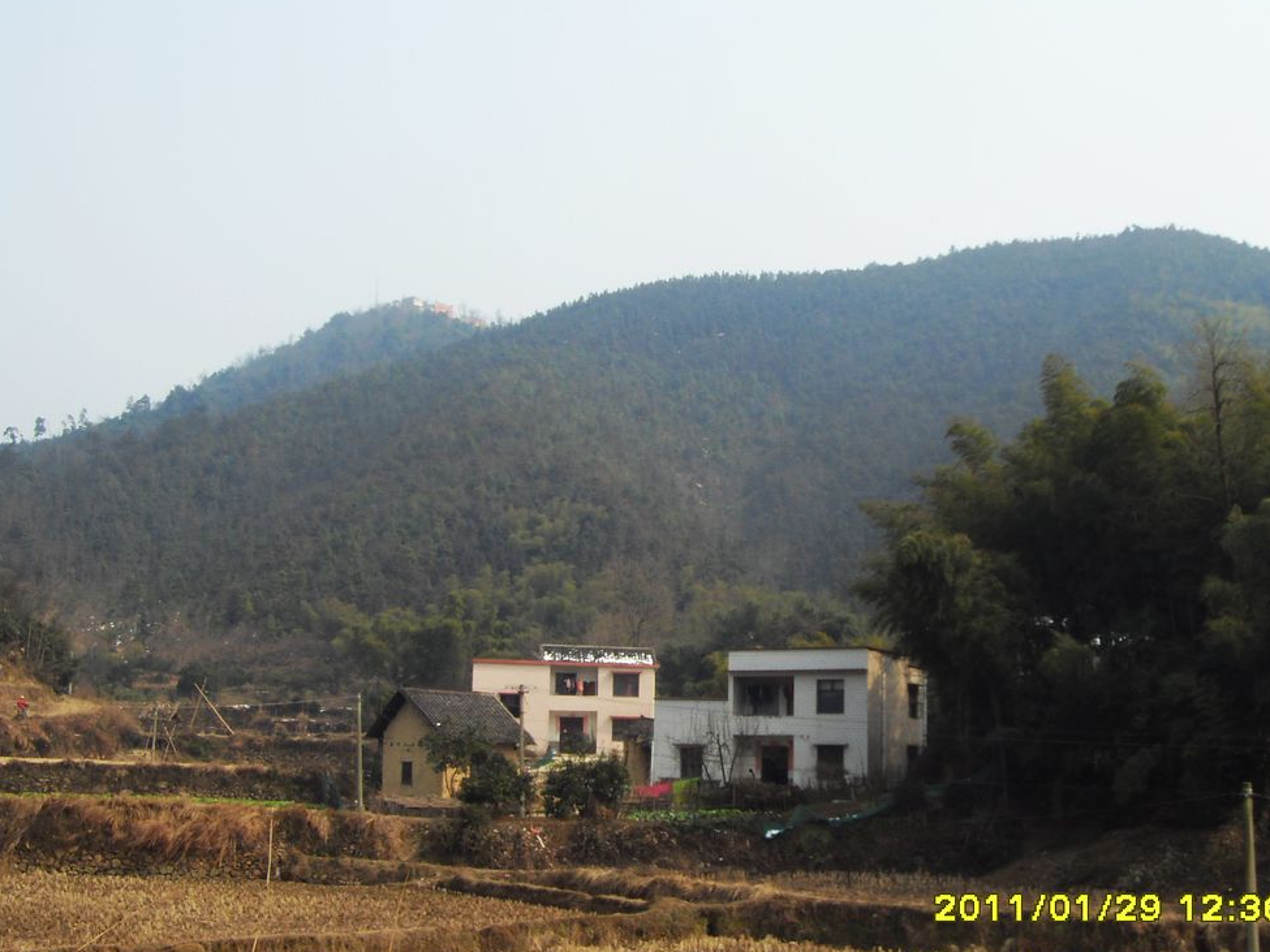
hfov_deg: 39.6
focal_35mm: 48
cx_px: 670
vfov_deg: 30.3
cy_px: 447
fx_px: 1761
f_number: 6.2
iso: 80
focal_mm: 6.6
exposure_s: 1/250
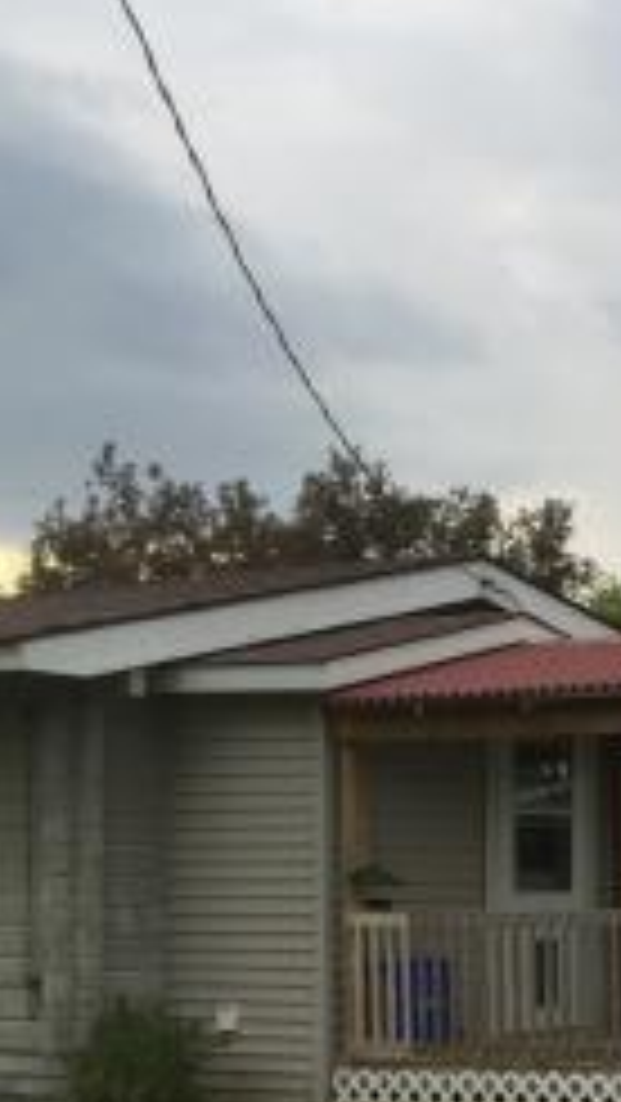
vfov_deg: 27.6
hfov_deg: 13.6
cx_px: 1264
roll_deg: -0.2
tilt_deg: -1.9
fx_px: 2193
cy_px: 886
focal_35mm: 75
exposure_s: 1/416
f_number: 2.2
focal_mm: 4.15
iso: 32
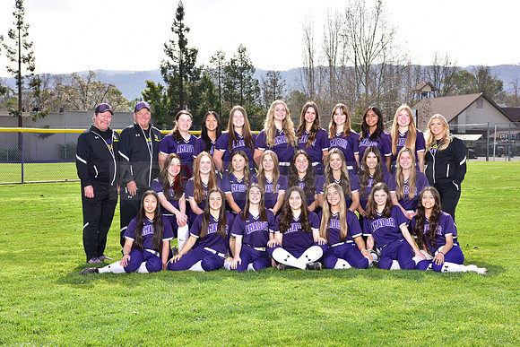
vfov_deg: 19.5
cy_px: 174
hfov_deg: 28.8
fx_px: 1011
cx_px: 260
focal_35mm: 70
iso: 320
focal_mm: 70
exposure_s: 1/250
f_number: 11
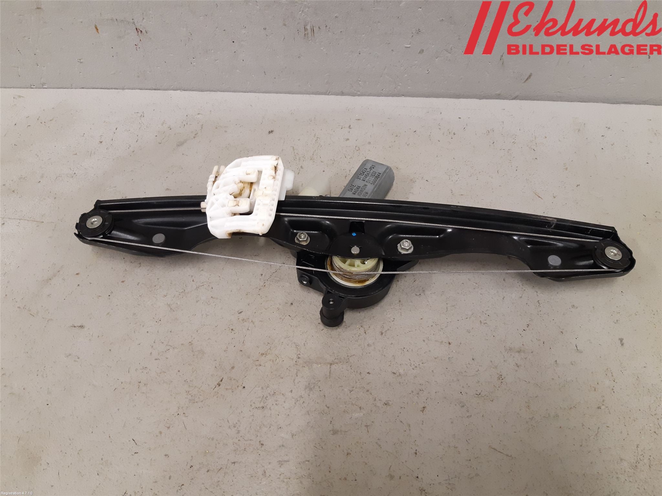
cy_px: 248
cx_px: 331
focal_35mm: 26
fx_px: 497
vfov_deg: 53.1
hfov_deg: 67.3
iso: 160
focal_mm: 3.93
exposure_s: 1/50
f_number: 1.7
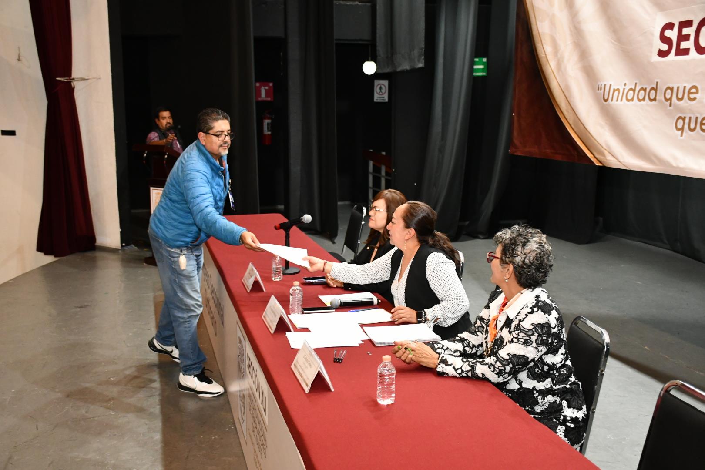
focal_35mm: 39
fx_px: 764
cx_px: 352
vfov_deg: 34.2
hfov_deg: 49.6
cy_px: 235
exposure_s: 1/60
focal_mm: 26
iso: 2500
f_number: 4
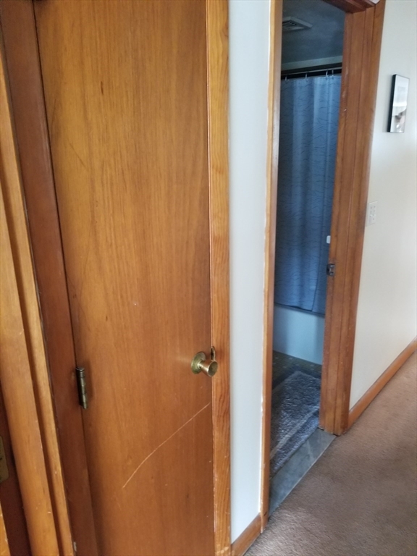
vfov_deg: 67.3
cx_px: 208
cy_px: 278
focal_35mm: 26
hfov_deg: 53.1
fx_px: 418
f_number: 1.7
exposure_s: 1/41
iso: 640
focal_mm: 4.25
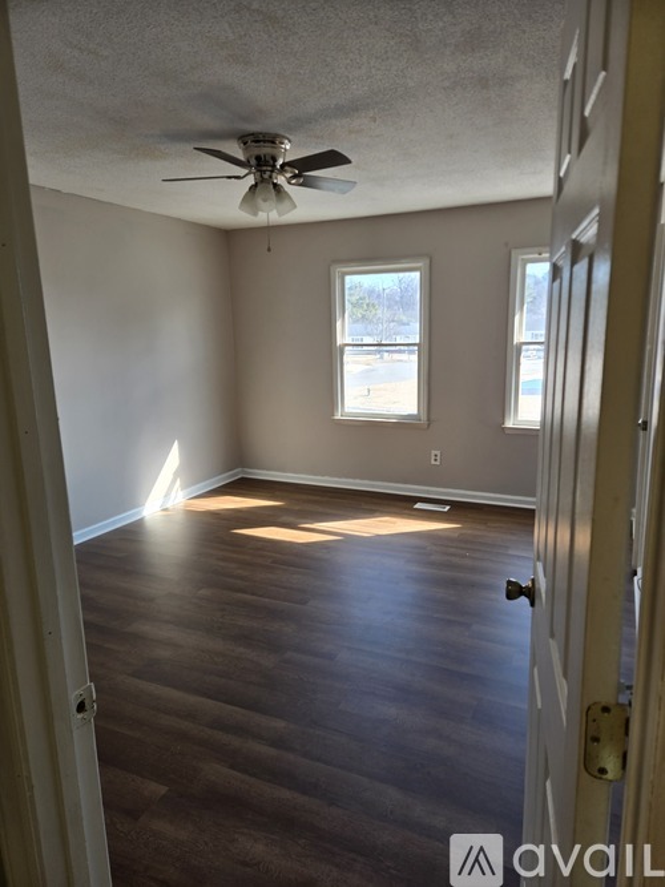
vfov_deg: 73.9
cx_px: 332
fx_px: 589
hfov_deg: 58.9
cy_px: 444
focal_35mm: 23
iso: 25
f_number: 1.8
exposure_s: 1/120
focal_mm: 5.4
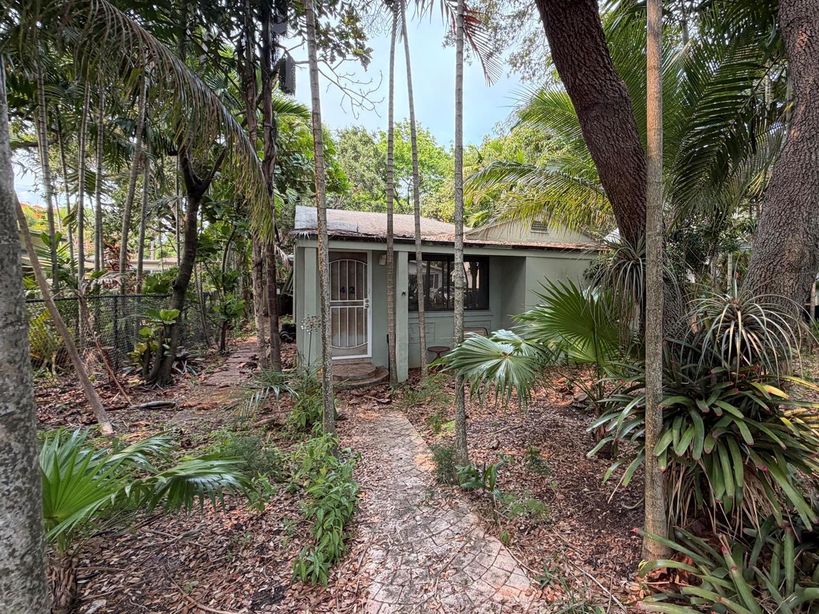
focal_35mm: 17
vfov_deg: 74.7
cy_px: 291
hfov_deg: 90.1
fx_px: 402
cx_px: 485
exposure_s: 1/121
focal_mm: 2.22
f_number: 2.2
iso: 80
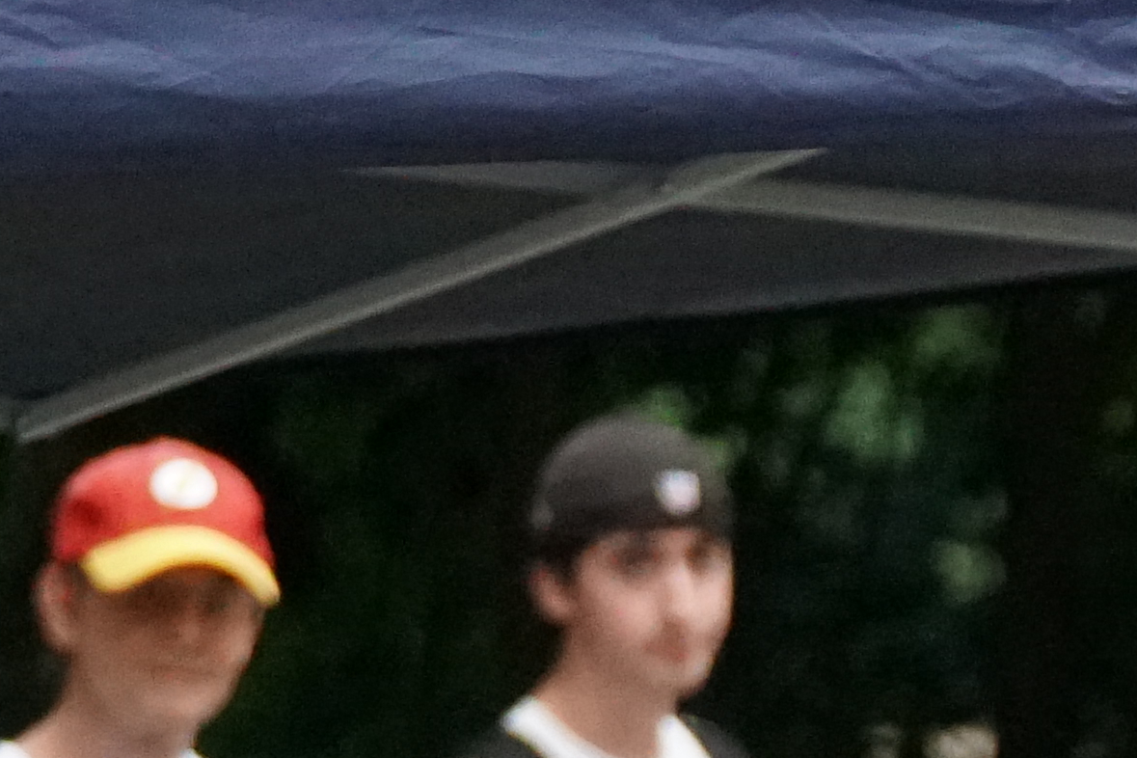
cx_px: 1100
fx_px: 12776
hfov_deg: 5.1
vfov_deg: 3.4
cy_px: 1709
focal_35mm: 405
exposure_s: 1/2000
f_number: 4
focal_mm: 53
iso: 5000
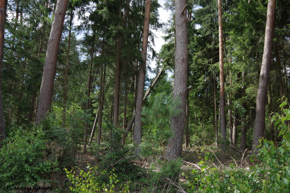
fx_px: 217
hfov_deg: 67.4
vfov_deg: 47.9
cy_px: 96
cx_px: 145
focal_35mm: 27
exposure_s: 1/160
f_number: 7.1
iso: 200
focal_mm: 18
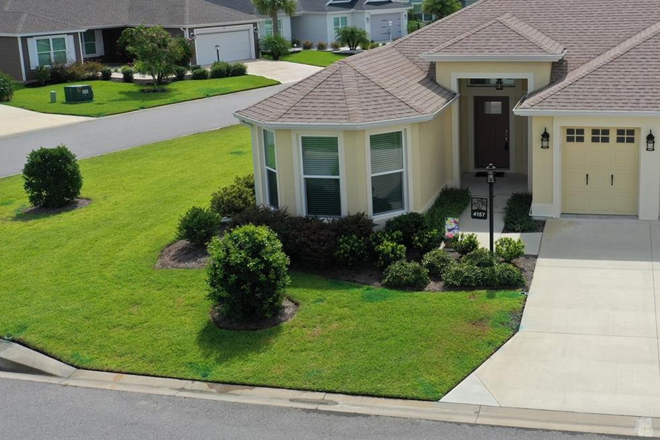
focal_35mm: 46
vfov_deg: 29.1
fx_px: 843
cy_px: 167
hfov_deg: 41.6
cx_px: 486
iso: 100
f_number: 5.6
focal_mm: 10.26
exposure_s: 1/500
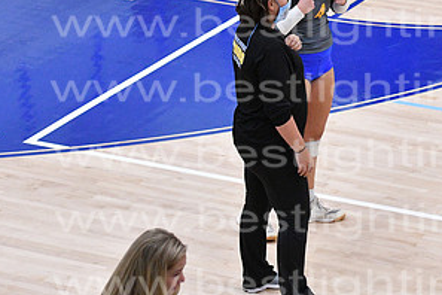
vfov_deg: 6.7
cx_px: 391
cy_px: 59
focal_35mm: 205
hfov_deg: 10.0
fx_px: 2517
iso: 6400
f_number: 3.2
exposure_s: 1/1000
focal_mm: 70
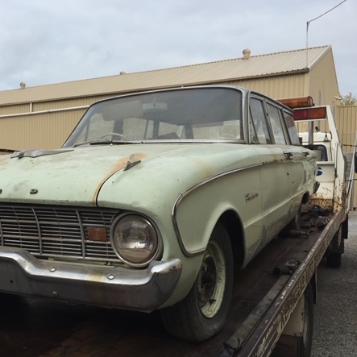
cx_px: 102
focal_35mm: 37
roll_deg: -1.0
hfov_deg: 43.8
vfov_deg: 44.9
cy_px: 188
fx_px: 432
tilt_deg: -3.4
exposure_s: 1/791
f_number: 2.2
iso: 32
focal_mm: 4.15
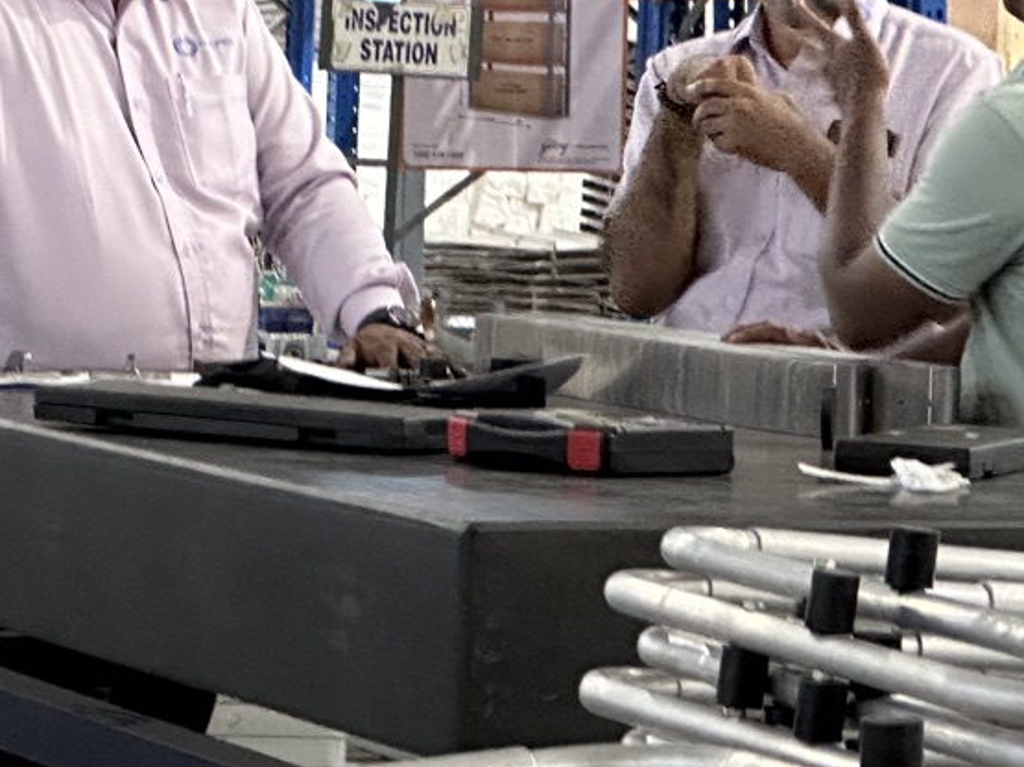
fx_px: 6566
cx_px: 96
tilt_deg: -4.3
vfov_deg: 6.7
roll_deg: -1.4
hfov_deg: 8.9
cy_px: 382
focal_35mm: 222
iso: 500
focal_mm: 9
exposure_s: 1/34
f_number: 2.8
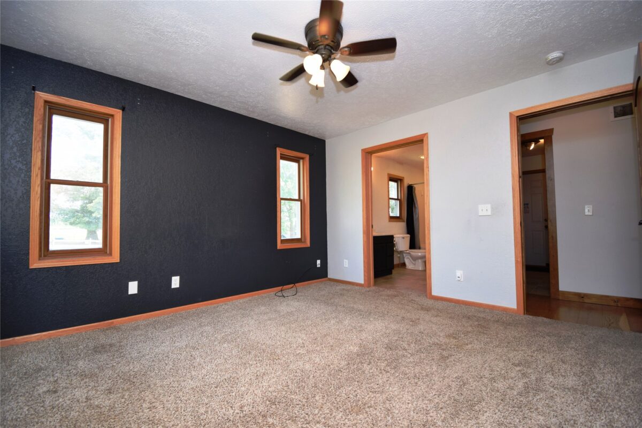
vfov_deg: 77.3
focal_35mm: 15
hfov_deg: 100.4
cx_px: 321
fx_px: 267
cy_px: 214
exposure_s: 1/100
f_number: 5
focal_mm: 10
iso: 400
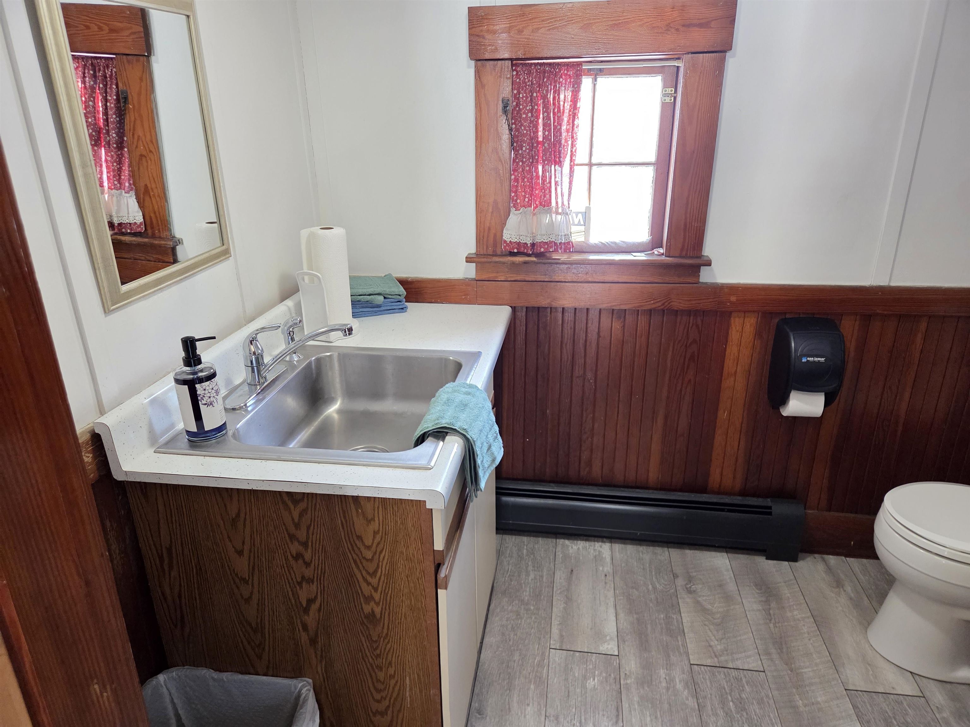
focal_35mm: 23
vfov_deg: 58.9
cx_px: 485
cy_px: 364
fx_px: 644
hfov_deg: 73.9
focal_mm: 5.4
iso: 800
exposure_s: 1/120
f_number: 1.8
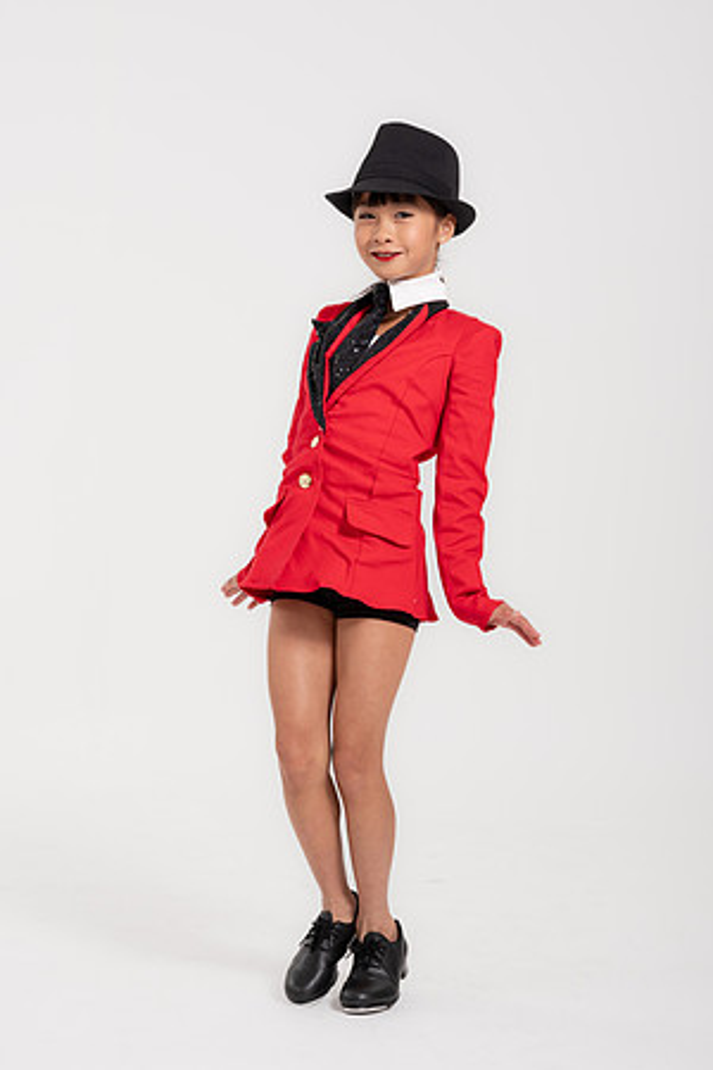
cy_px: 535
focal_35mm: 65
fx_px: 1931
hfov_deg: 20.9
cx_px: 356
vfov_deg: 31.0
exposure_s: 1/160
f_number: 10
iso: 400
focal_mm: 65
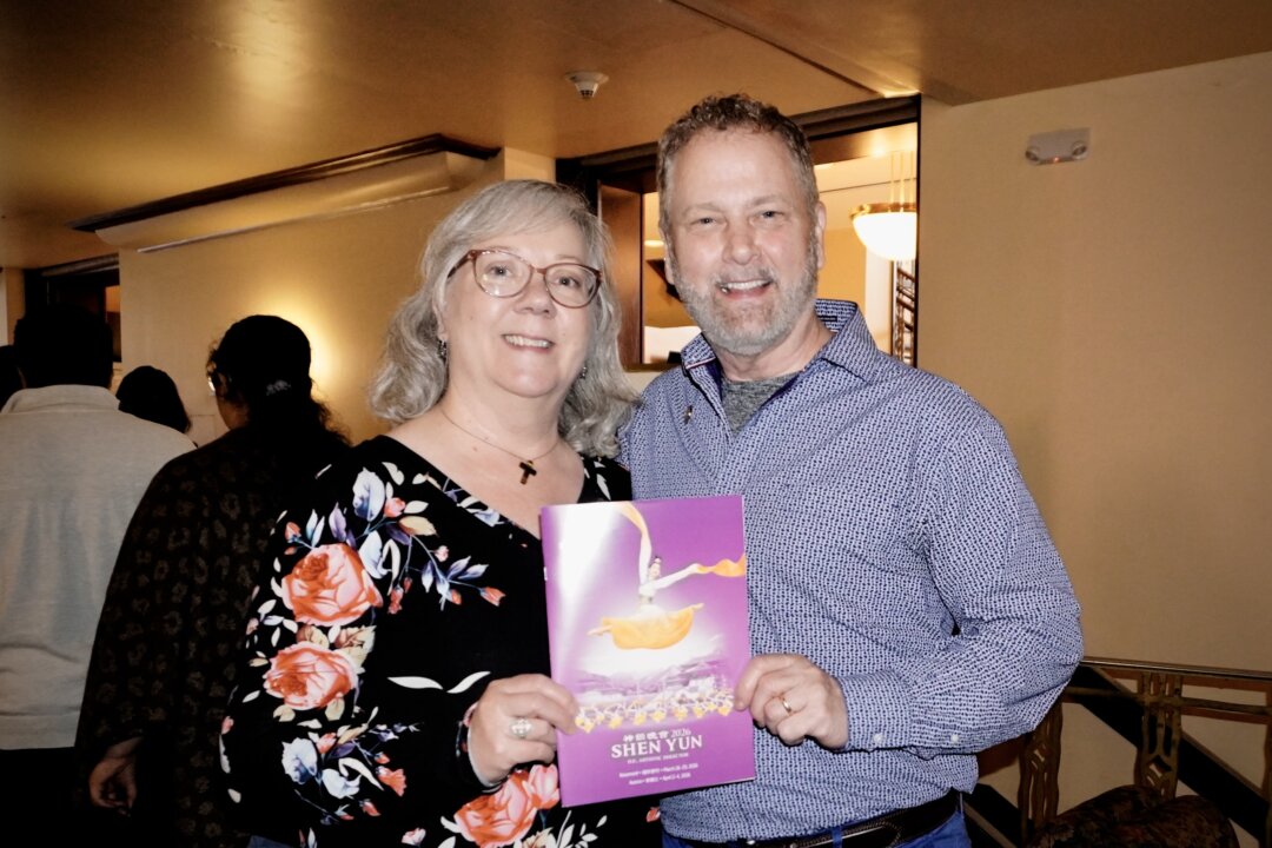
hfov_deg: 73.7
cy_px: 424
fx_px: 848
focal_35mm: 24
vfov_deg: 53.1
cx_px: 636
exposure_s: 1/60
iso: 2500
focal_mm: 16
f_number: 3.5
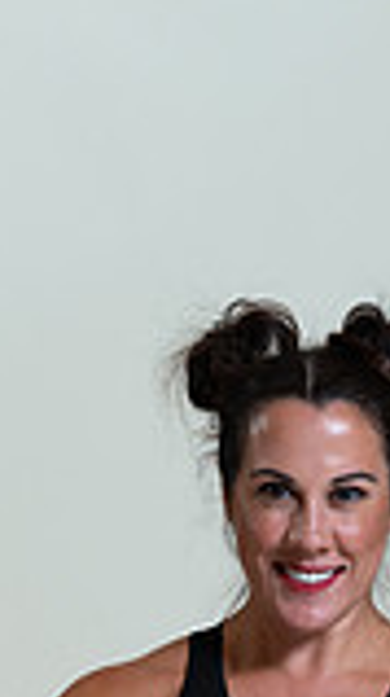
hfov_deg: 4.8
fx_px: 4650
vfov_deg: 8.5
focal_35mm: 252
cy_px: 614
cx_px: 210
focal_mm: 85
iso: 320
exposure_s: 1/125
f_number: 4
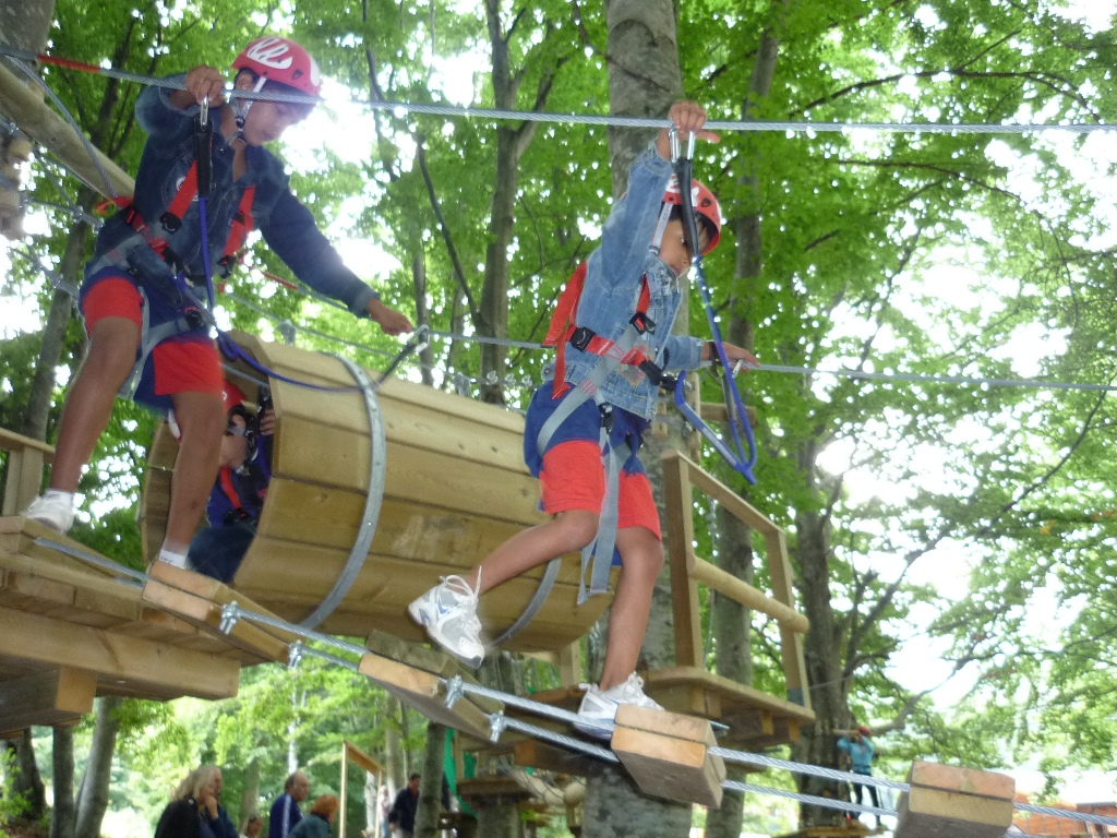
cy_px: 419
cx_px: 558
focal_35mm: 33
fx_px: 1065
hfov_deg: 55.4
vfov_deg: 42.9
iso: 250
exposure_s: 1/30
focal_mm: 5.5
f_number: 2.8
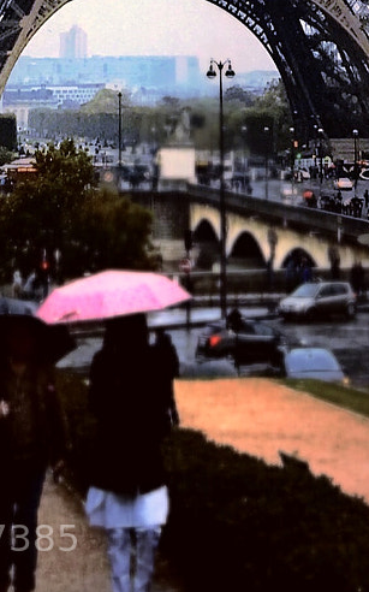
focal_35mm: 100
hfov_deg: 13.1
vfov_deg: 18.2
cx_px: 171
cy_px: -330
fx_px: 1611
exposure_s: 1/147
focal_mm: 4.15
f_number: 2.2
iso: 25
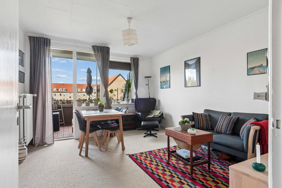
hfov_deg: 90.0
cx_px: 141
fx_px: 141
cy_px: 94
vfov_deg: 67.4
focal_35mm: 18
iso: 320
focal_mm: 12
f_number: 10
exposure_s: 1/13
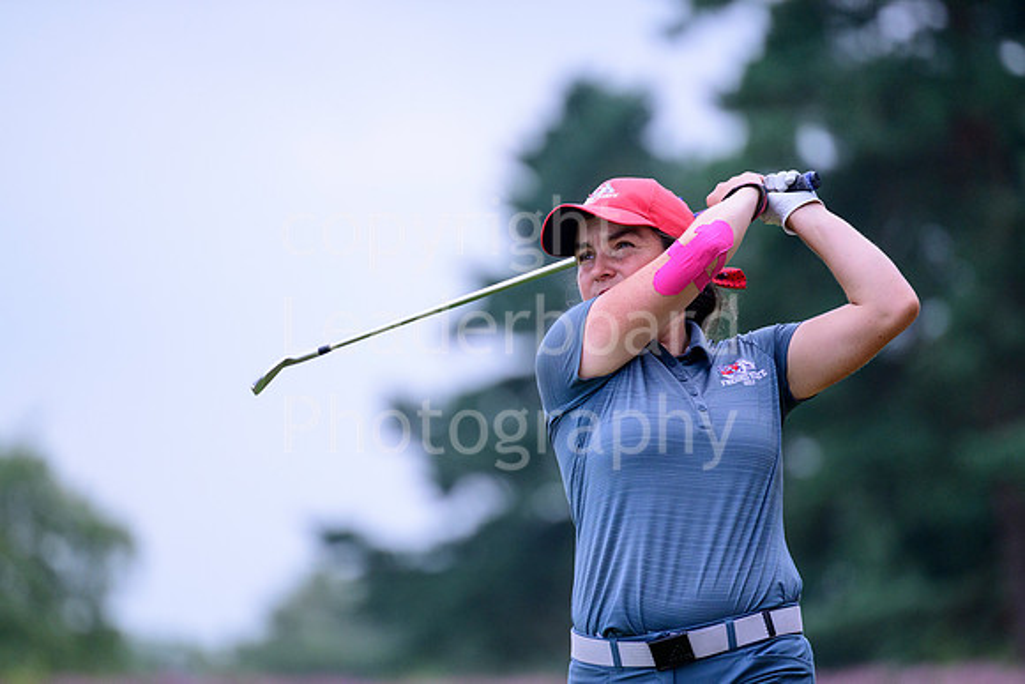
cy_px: 342
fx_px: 11391
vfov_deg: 3.4
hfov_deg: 5.2
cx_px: 512
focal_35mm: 400
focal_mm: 400
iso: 1600
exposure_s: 1/2500
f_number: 5.6
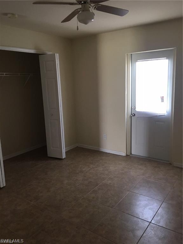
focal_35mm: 29
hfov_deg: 48.2
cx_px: 92
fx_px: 204
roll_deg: +1.7
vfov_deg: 61.7
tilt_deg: -10.7
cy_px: 122
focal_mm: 4.15
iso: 50
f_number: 2.2
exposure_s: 1/15
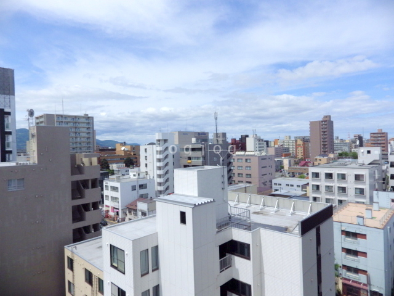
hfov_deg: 76.4
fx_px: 250
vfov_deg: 61.1
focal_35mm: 22
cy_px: 148
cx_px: 197
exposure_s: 1/400
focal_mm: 4
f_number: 9.7
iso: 100
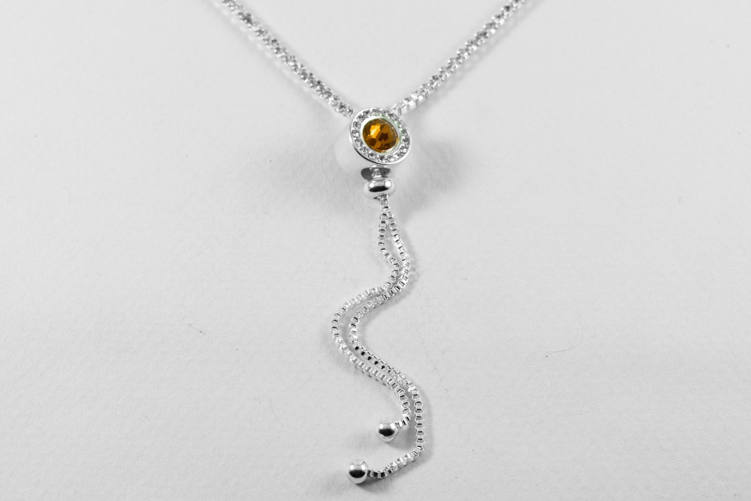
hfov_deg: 28.1
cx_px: 376
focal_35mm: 72
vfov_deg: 18.9
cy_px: 250
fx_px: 1502
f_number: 9
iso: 400
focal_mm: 48
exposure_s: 1/80
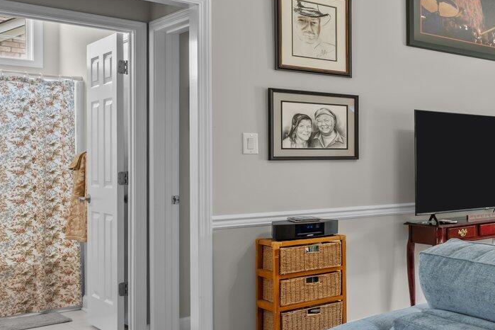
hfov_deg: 34.2
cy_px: 156
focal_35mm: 41
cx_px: 641
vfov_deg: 32.6
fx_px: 564
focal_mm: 14
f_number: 9
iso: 100
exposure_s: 1
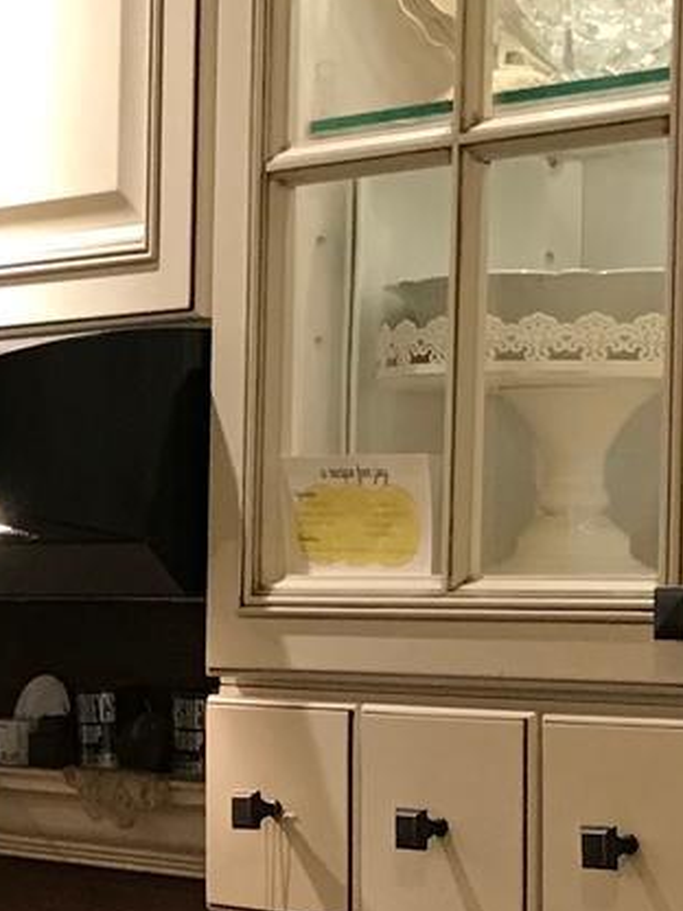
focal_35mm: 138
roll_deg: +0.4
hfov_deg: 10.5
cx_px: -269
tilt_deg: -5.8
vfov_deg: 14.2
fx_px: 3630
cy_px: 817
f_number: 1.8
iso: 40
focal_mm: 3.99
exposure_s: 1/15
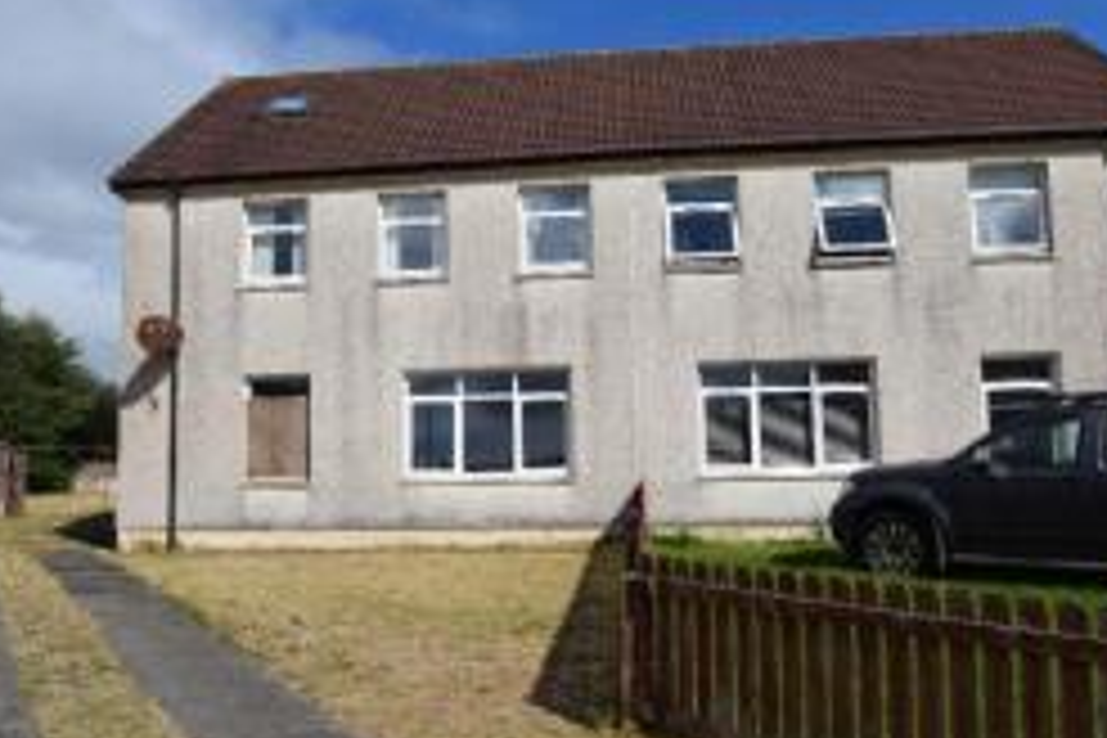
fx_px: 892
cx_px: 513
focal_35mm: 29
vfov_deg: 44.9
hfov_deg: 63.6
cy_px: 403
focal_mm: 10
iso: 200
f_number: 10
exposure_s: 1/400
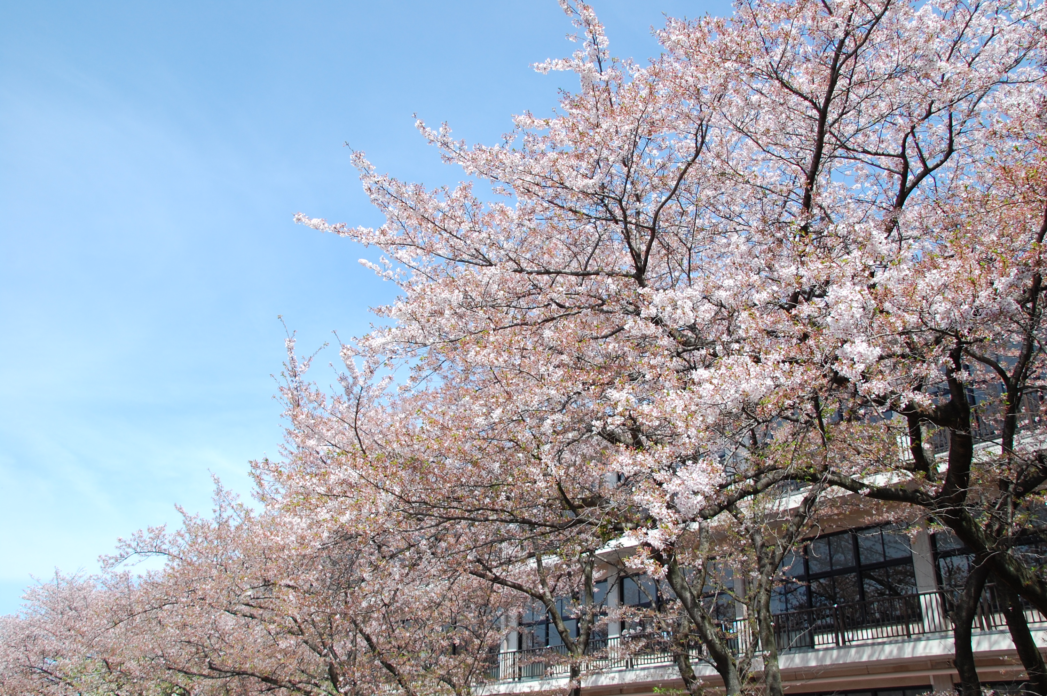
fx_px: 959
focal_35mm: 33
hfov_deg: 57.3
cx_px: 524
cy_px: 348
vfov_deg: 39.9
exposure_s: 1/250
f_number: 8
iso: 200
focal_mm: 22
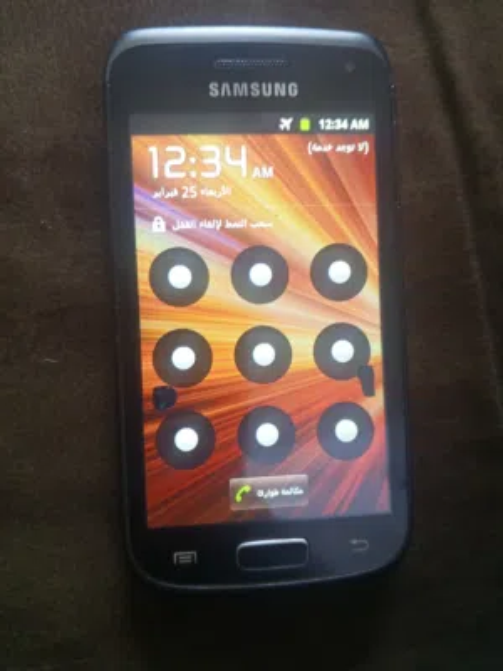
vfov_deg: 65.3
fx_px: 523
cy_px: 336
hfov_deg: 51.4
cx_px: 252
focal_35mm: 27
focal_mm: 4.09
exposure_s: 1/33.3
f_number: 1.6
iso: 735
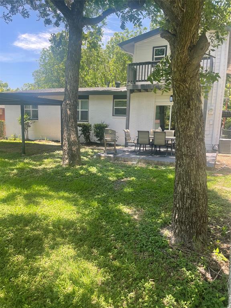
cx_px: 116
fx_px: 231
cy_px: 154
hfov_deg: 53.1
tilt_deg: -6.4
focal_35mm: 26
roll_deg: -1.7
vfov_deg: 67.3
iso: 32
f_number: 1.6
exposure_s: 1/454
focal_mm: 4.2
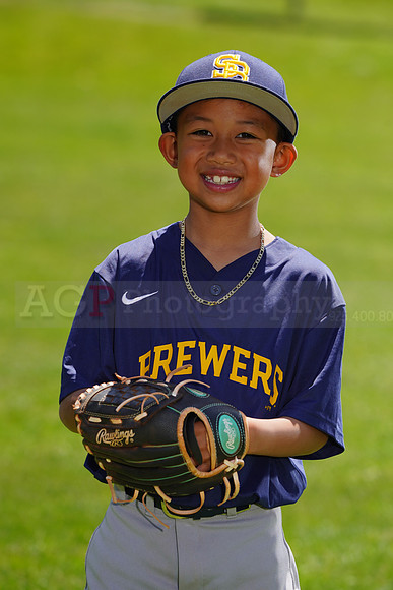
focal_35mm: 271
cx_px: 196
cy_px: 295
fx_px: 4435
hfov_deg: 5.1
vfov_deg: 7.6
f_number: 8
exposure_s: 1/250
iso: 100
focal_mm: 271
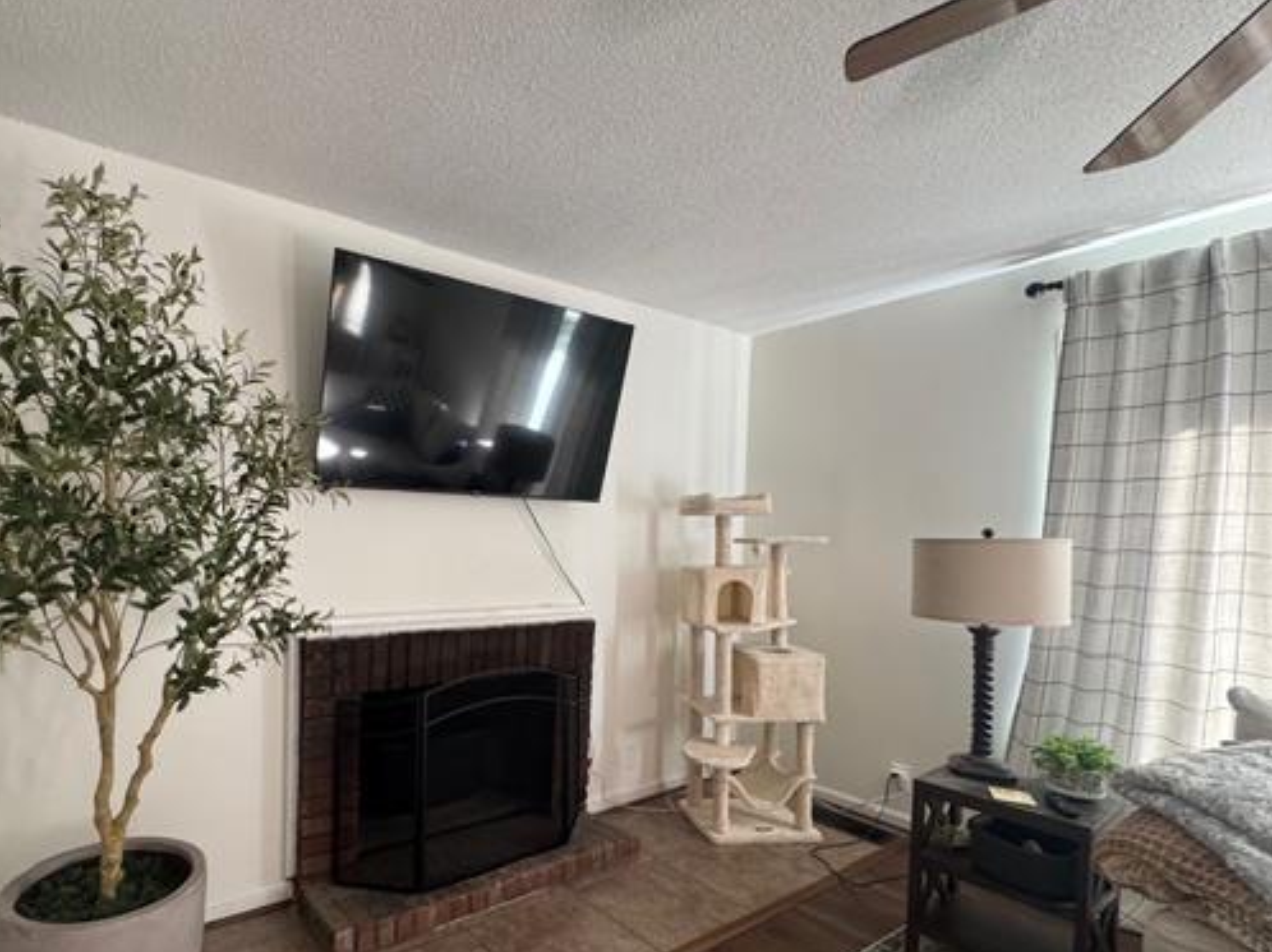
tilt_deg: -0.7
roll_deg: -1.4
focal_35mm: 18
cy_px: 554
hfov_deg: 85.9
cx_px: 470
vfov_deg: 71.1
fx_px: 661
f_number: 2.2
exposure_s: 1/60
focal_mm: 2.22
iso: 250
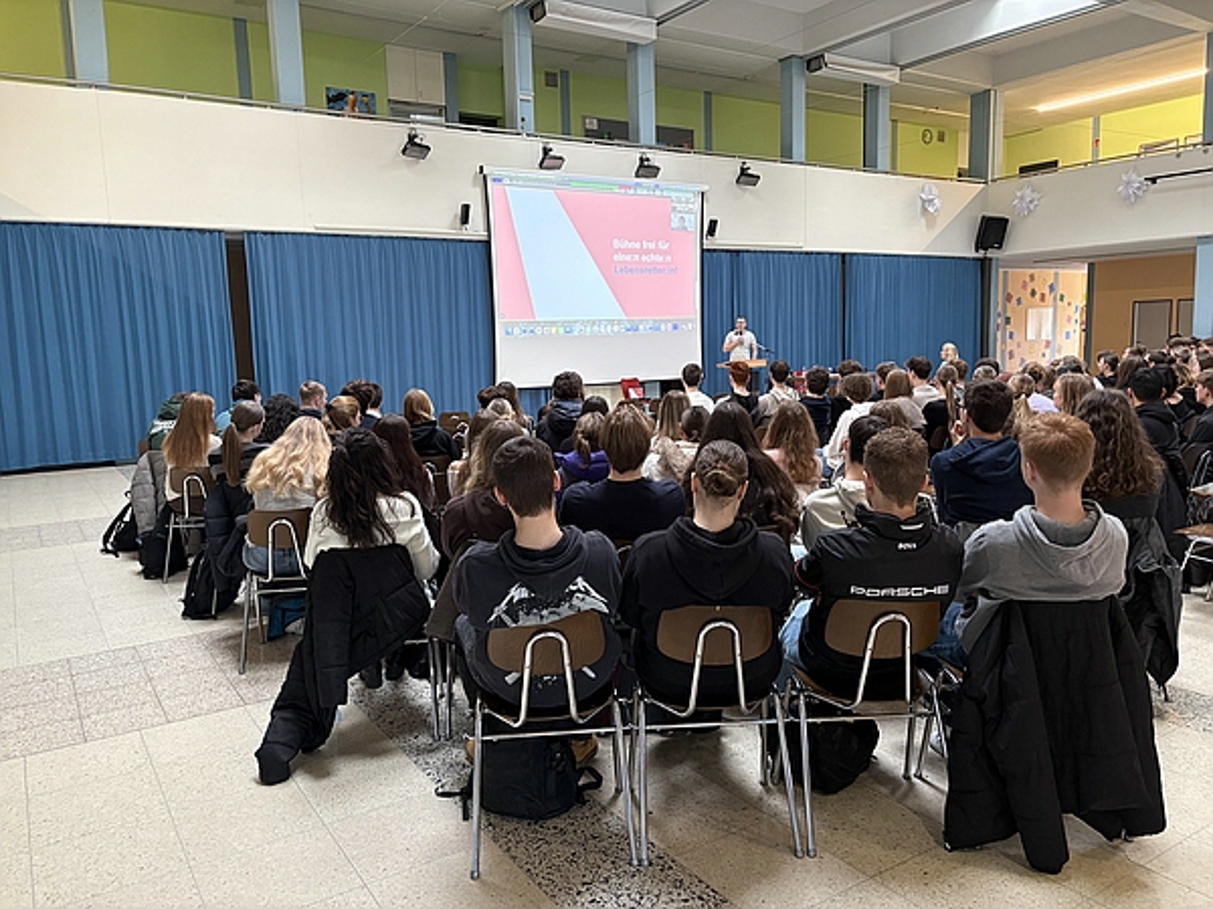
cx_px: 606
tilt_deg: -6.8
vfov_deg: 53.1
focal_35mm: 26
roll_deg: +2.0
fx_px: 911
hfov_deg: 67.3
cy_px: 454
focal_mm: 5.96
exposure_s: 1/50
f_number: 1.6
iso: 200
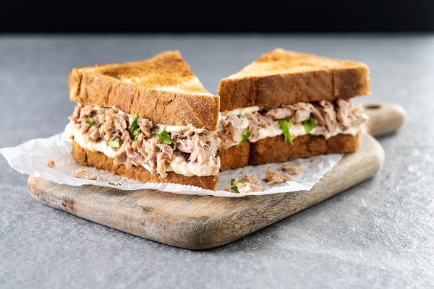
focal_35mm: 90
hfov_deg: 22.6
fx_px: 1085
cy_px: 144
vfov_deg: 15.2
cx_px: 217
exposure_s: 1/200
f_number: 5
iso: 100
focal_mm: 60
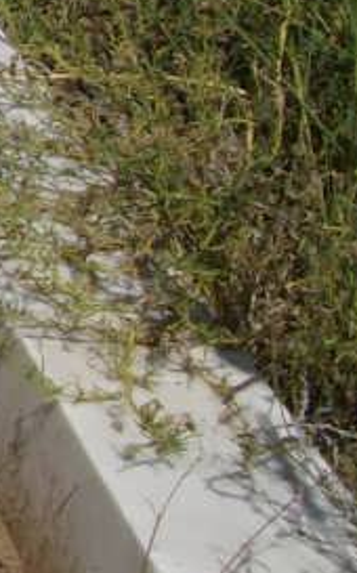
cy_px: -162
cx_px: -771
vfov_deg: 12.1
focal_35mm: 168
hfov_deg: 6.9
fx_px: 2622
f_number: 4.8
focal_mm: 6
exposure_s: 1/1280
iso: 80
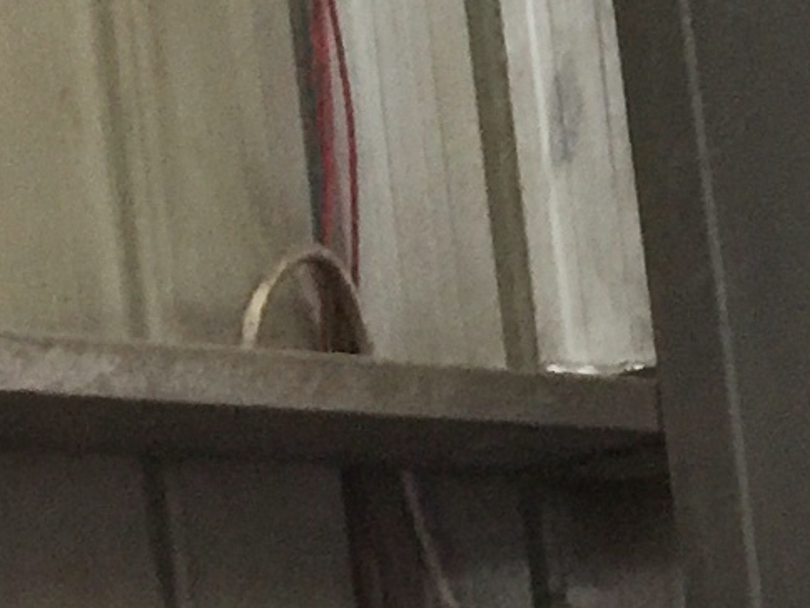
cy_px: 491
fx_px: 4564
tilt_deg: +6.1
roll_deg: +8.5
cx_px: 2291
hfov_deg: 8.7
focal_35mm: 195
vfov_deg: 7.6
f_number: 2.2
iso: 100
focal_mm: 4.15
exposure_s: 1/10
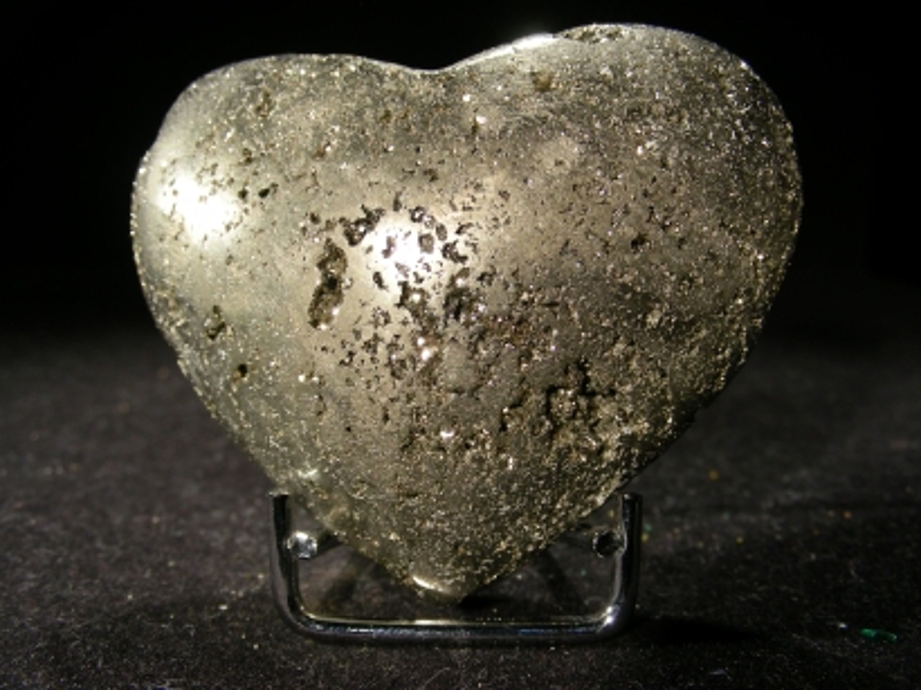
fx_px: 1010
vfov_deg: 37.7
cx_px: 460
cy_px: 345
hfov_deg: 49.0
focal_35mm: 38
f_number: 3.5
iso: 50
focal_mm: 6.3
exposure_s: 1/24.2
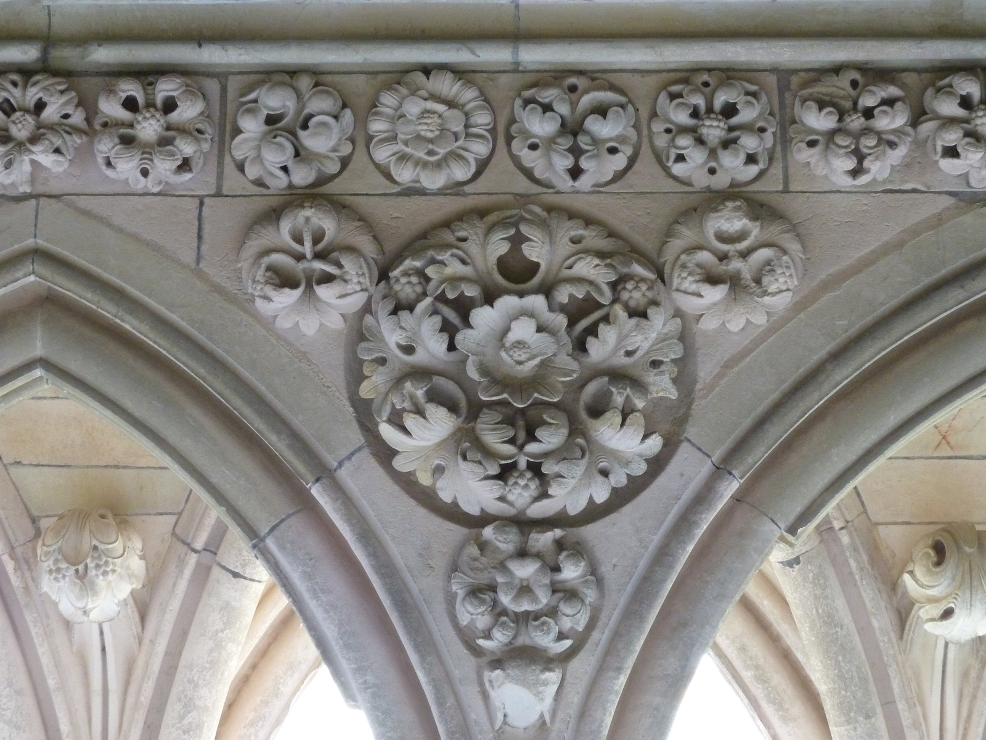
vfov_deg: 20.4
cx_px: 493
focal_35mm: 72
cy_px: 370
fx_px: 2051
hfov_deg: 27.0
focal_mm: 11.9
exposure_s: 1/15
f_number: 4.1
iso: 400
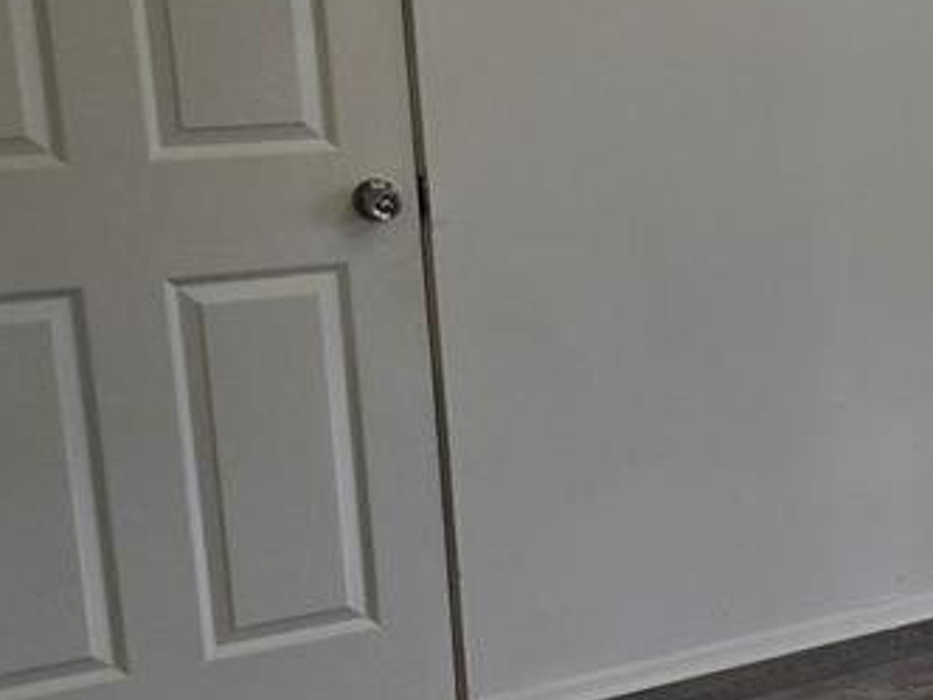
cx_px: 1296
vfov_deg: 20.7
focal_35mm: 71
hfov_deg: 23.4
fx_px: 1914
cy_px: 323
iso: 64
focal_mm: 6.3
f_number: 1.7
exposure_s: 1/120
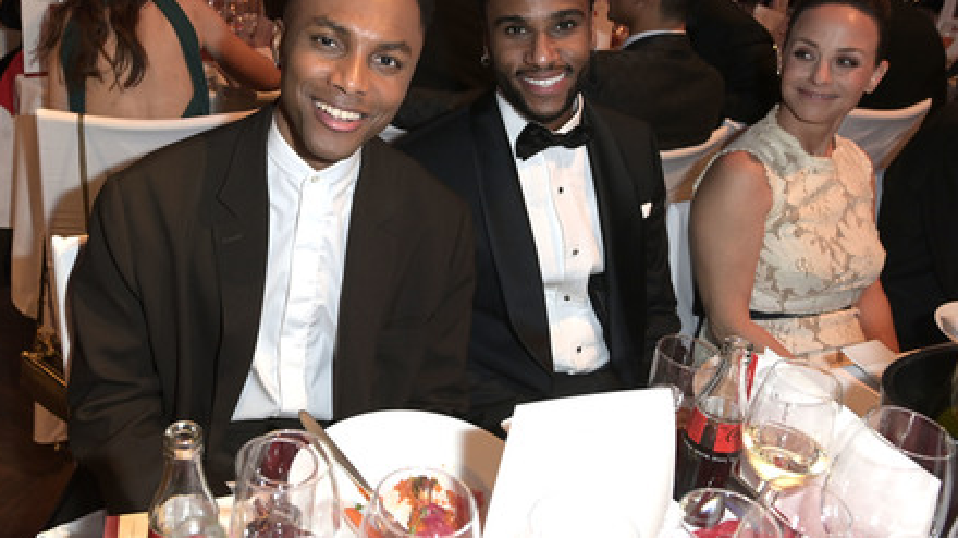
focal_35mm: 29
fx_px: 736
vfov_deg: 40.0
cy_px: 216
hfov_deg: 66.1
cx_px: 476
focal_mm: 27
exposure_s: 1/60
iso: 1000
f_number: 5.6
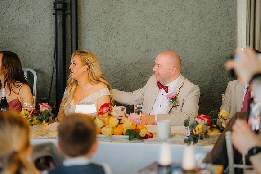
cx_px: 130
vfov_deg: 15.9
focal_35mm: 86
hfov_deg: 23.7
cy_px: 87
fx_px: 623
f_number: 2
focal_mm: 85
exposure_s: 1/200
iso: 1250
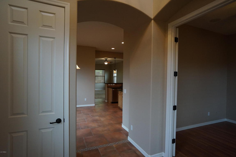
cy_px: 78
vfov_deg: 64.6
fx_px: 125
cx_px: 118
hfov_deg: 86.9
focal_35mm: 19
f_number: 4
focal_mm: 19
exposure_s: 1/160
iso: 3200
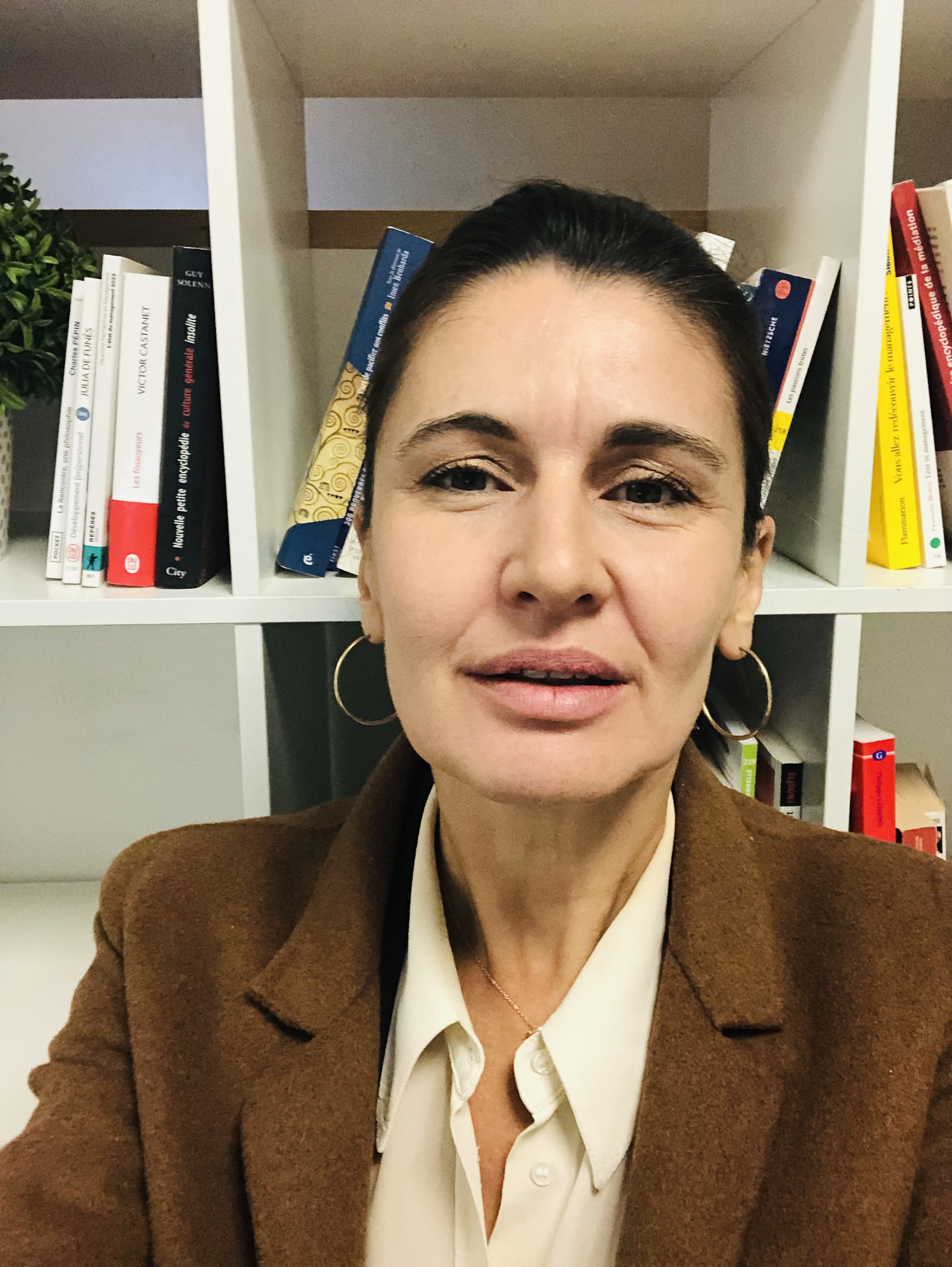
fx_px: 1172
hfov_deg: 44.2
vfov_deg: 56.8
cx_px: 476
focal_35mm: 32
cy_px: 634
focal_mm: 2.87
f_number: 2.2
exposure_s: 1/50
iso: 320
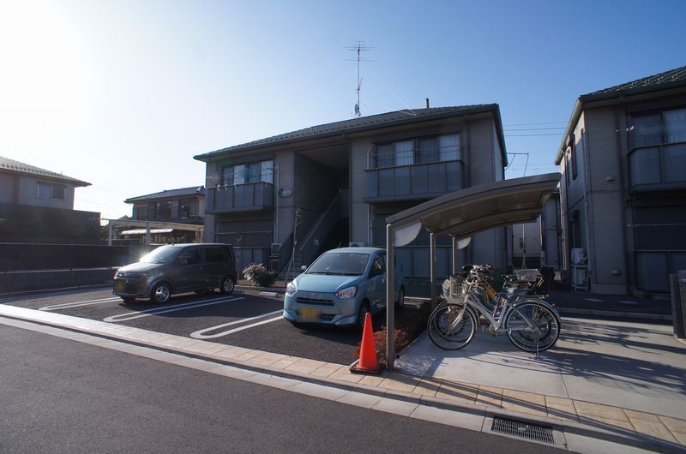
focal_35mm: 24
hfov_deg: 73.8
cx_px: 343
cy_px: 227
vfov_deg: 52.9
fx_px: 456
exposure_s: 1/500
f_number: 7.1
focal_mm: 16
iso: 200
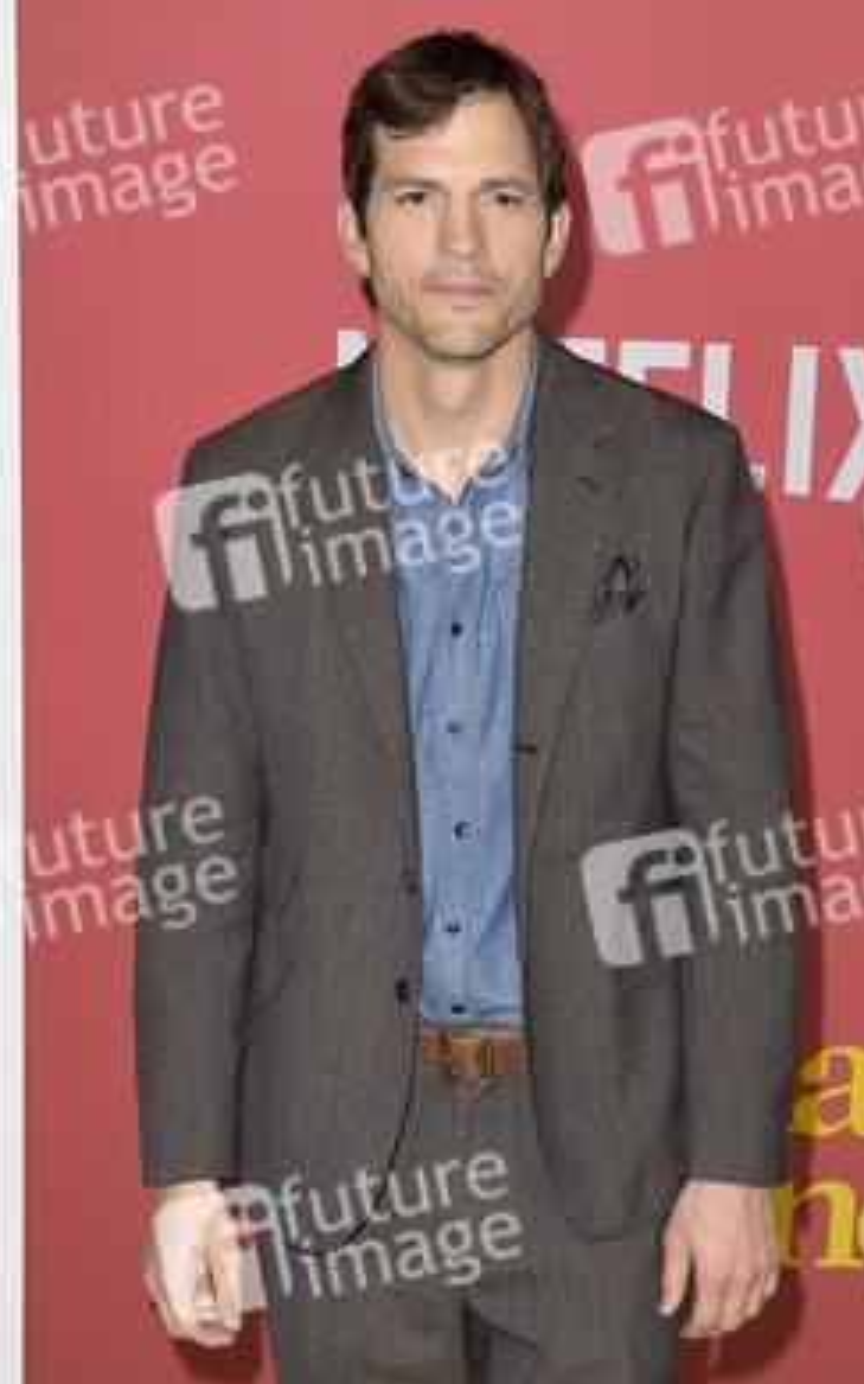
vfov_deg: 45.3
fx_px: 1658
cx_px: 443
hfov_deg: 29.2
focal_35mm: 44
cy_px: 704
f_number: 6.3
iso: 400
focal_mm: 42
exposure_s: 1/250
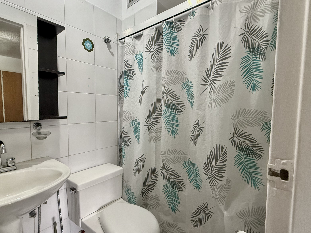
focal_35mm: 18
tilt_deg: -3.2
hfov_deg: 87.4
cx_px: 137
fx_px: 162
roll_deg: +0.4
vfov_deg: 71.6
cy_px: 120
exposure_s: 1/60
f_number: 2.2
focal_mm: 2.22
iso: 640
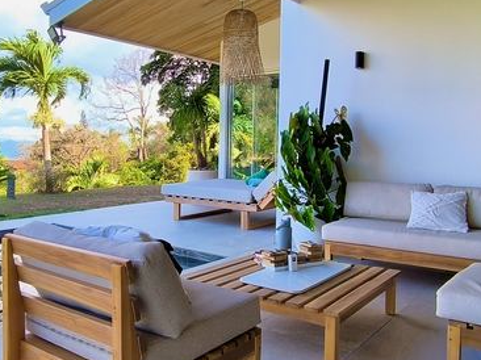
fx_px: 486
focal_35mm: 35
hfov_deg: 52.4
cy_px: 177
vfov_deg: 40.7
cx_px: 202
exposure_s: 1/299
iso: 50
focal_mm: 1.65
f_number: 2.2
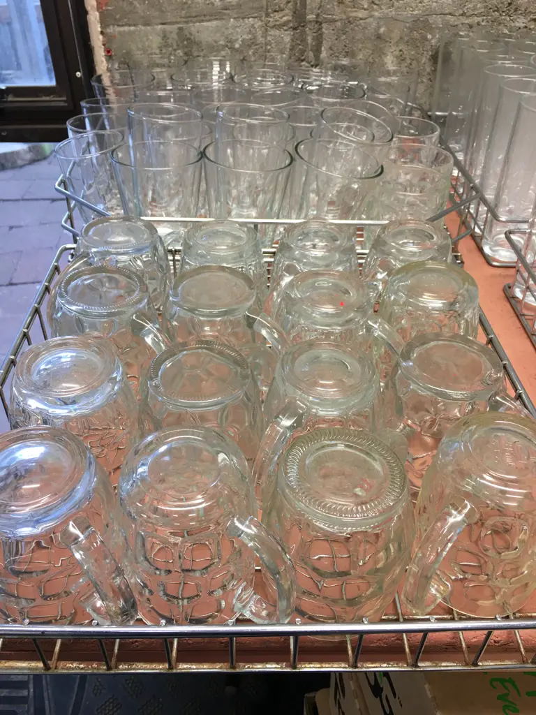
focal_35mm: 29
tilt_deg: -36.7
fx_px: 599
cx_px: 268
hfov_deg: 48.2
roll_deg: -0.2
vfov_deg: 61.7
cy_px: 358
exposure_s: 1/17
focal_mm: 4.15
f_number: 2.2
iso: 32
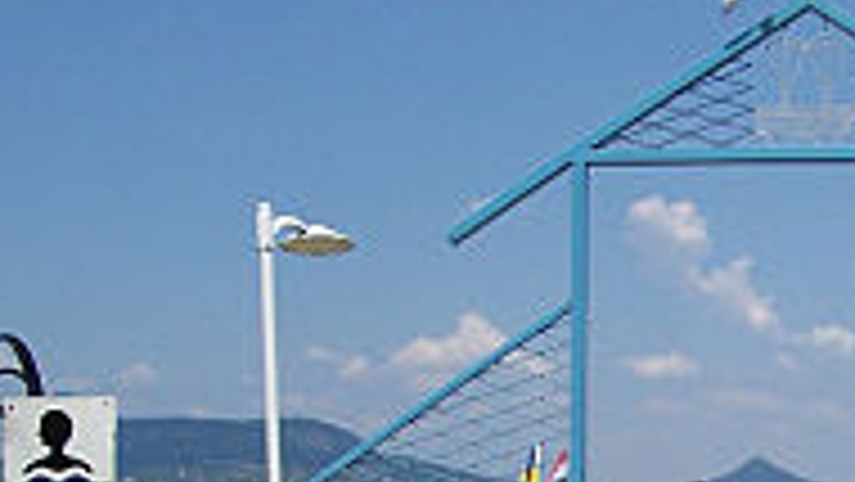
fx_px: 1996
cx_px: 891
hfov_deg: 23.0
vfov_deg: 13.5
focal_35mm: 88
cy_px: 518
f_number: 5.6
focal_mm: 5.6
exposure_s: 1/750
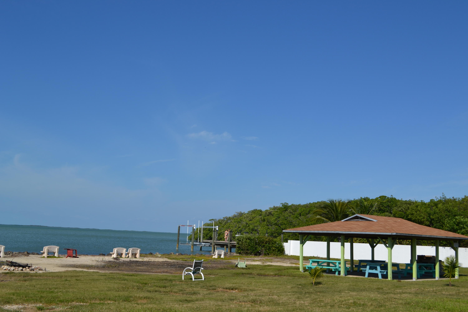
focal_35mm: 39
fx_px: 507
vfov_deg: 34.2
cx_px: 234
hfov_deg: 49.6
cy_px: 156
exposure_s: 1/400
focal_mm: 26
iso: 100
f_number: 10
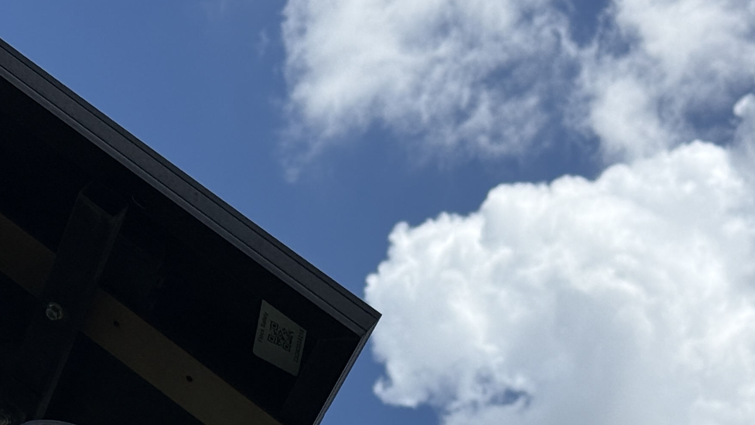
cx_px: 186
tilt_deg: +30.5
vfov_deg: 9.9
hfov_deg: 17.9
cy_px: 633
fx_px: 2382
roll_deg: +4.5
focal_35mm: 119
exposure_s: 1/8772
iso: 64
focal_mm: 6.76
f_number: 1.78
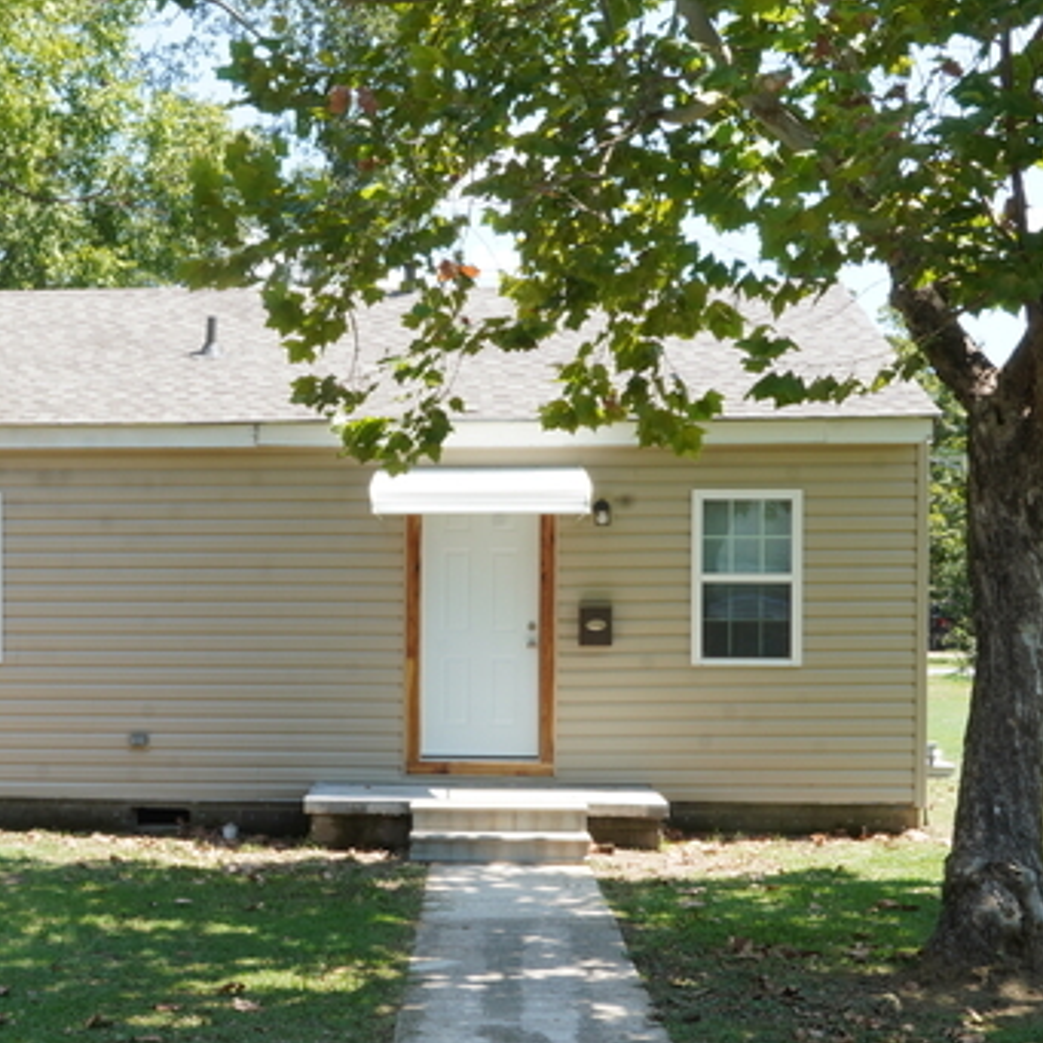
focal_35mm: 59
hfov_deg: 28.7
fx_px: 2009
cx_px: 278
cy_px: 633
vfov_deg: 29.0
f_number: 25
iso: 125
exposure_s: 1/10
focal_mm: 21
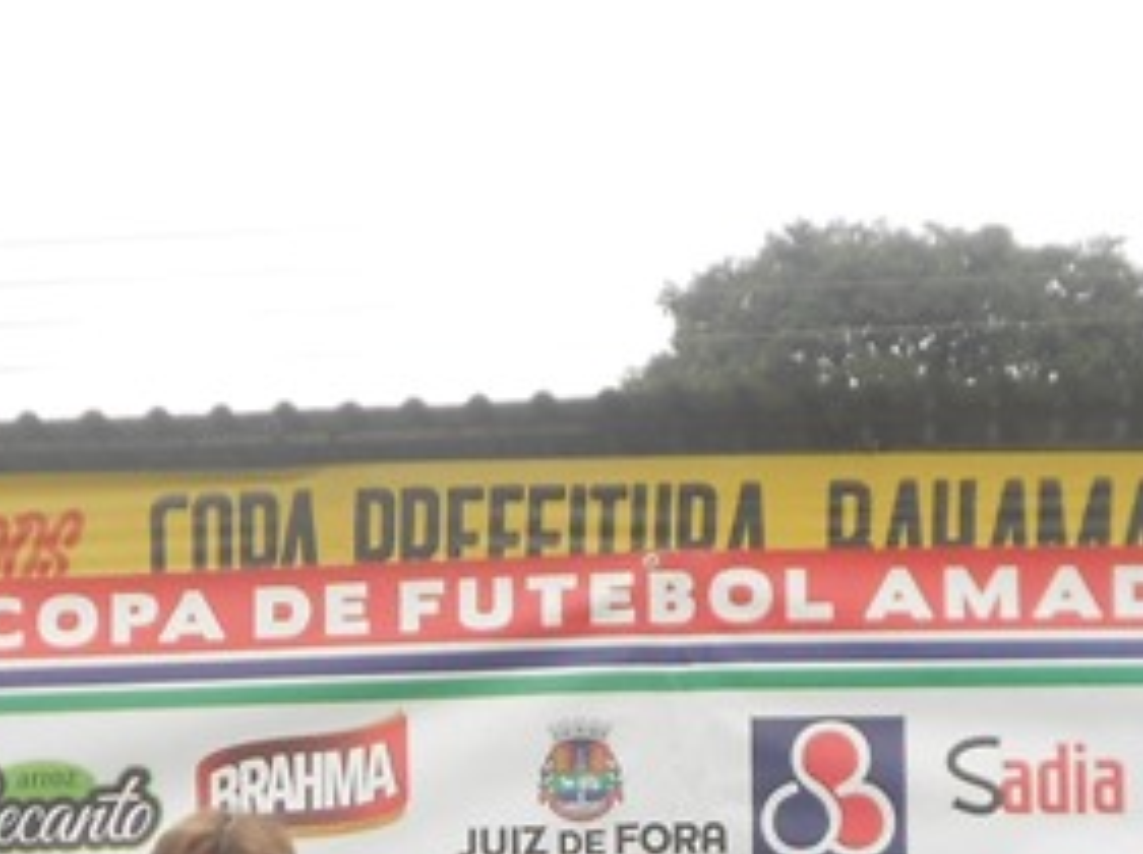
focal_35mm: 135
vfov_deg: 10.4
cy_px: 1448
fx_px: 4452
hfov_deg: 14.6
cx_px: 264
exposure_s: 1/320
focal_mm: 6.9
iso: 80
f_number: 3.9
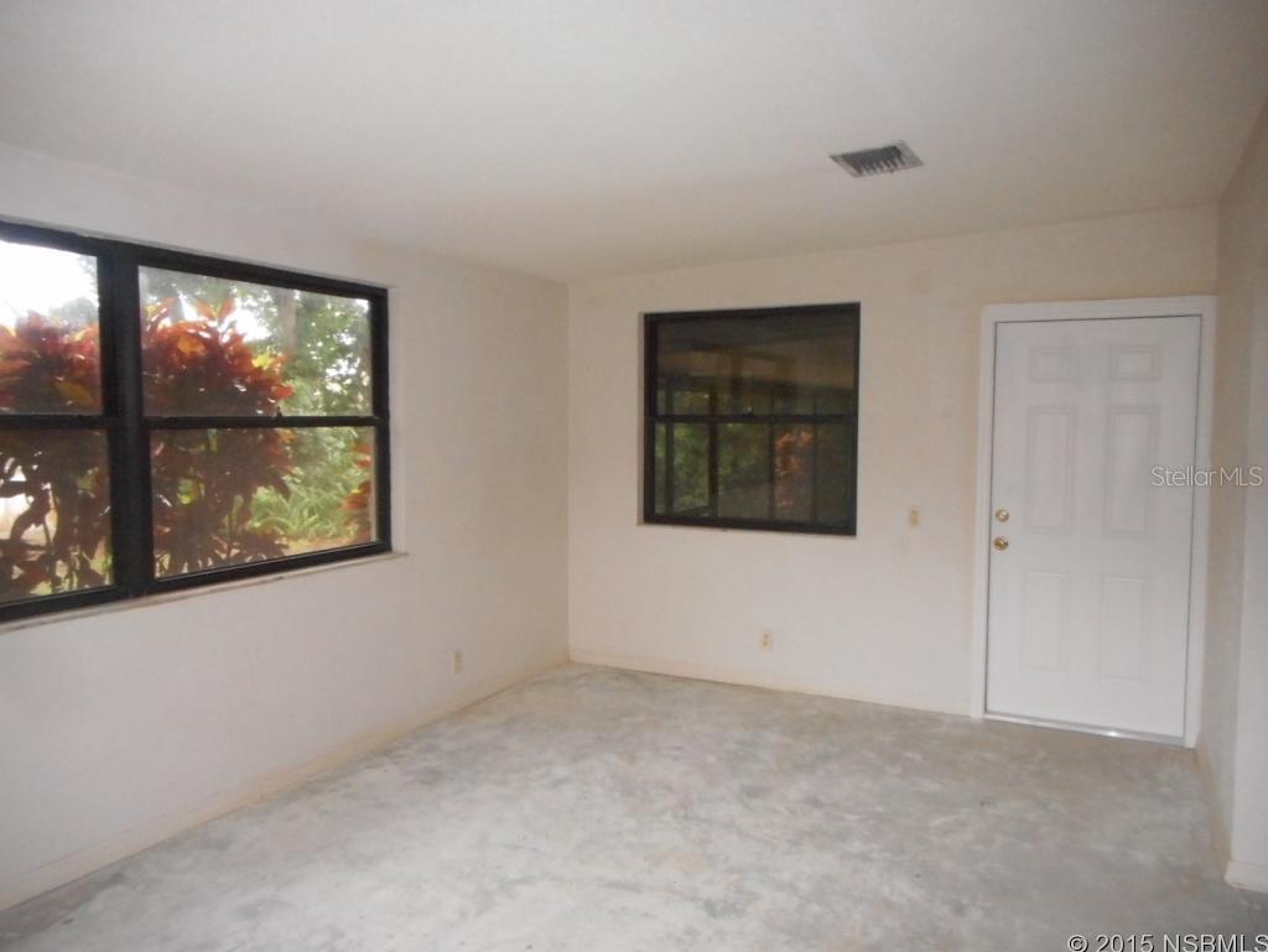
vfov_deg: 54.9
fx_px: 916
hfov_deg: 69.4
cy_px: 476
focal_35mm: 25
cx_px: 634
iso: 640
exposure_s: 1/25
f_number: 3.7
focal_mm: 4.5
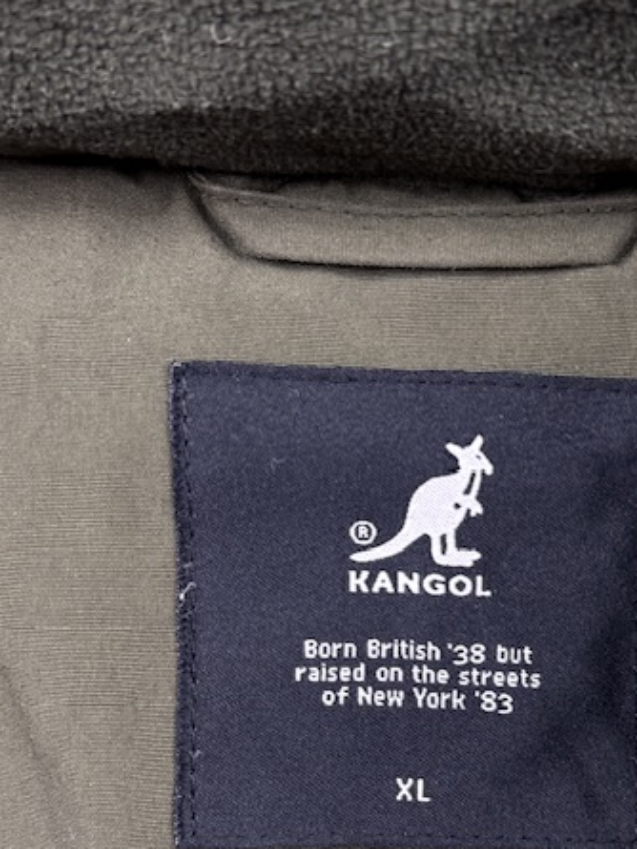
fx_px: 1692
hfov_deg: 21.3
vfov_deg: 28.0
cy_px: 548
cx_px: 395
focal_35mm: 69
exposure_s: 1/50
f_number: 1.78
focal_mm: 6.76
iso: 80
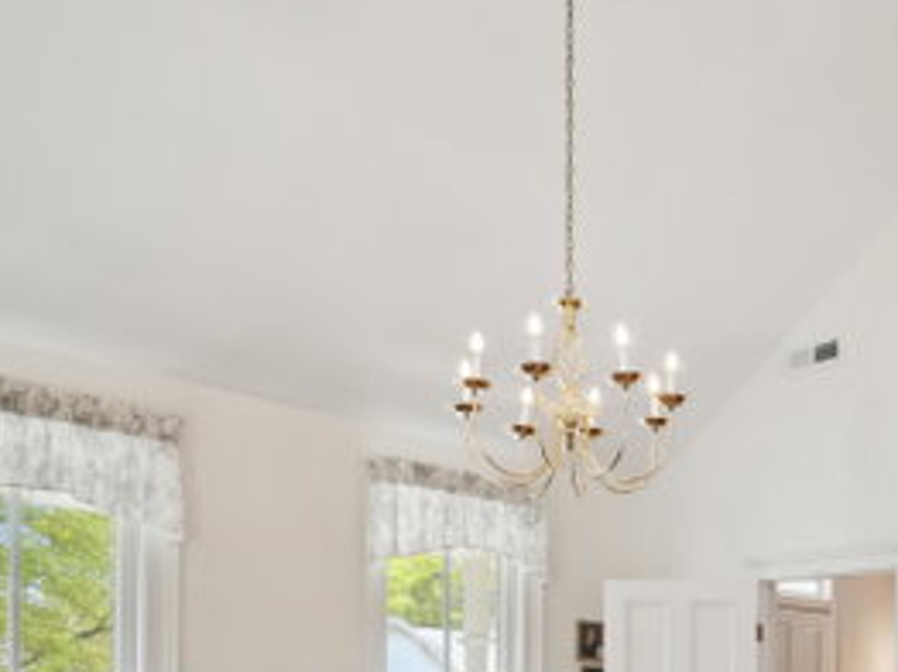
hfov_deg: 48.3
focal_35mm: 37
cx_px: 670
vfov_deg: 34.7
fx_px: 959
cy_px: 689
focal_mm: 14
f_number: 5.6
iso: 250
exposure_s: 1/60
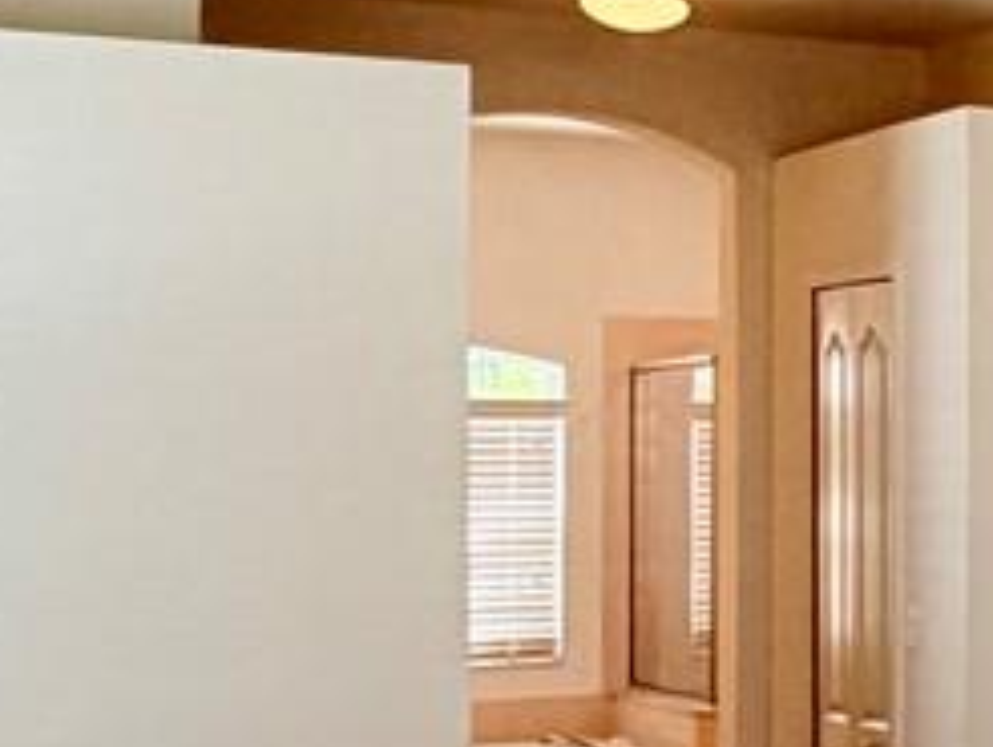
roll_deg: +0.5
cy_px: 420
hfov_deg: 13.5
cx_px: 2555
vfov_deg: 16.3
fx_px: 2613
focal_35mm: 91
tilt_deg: +0.7
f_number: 2.2
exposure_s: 1/120
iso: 80
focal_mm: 2.22
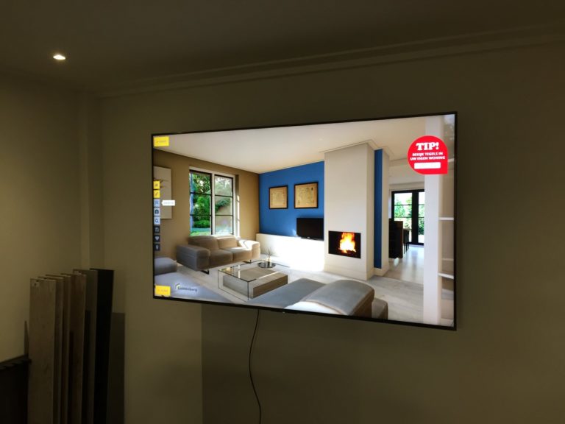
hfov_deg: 61.7
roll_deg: -1.1
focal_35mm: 29
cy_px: 212
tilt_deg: -0.1
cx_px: 282
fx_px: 473
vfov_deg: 48.2
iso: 100
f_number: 2.2
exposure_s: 1/33
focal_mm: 4.15
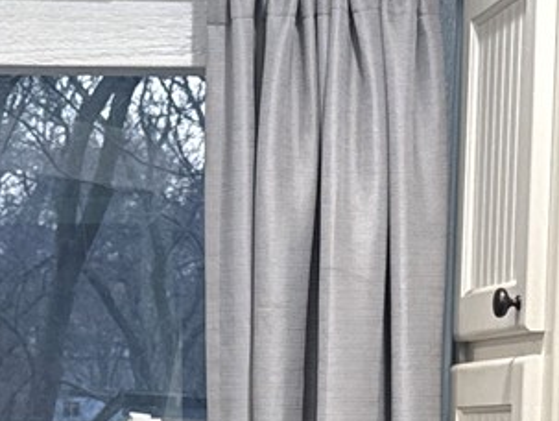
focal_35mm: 162
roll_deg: -0.2
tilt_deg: -6.1
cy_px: 698
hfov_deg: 12.0
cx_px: -74
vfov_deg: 8.9
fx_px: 2619
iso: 200
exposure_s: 1/120
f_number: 1.78
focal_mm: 6.76
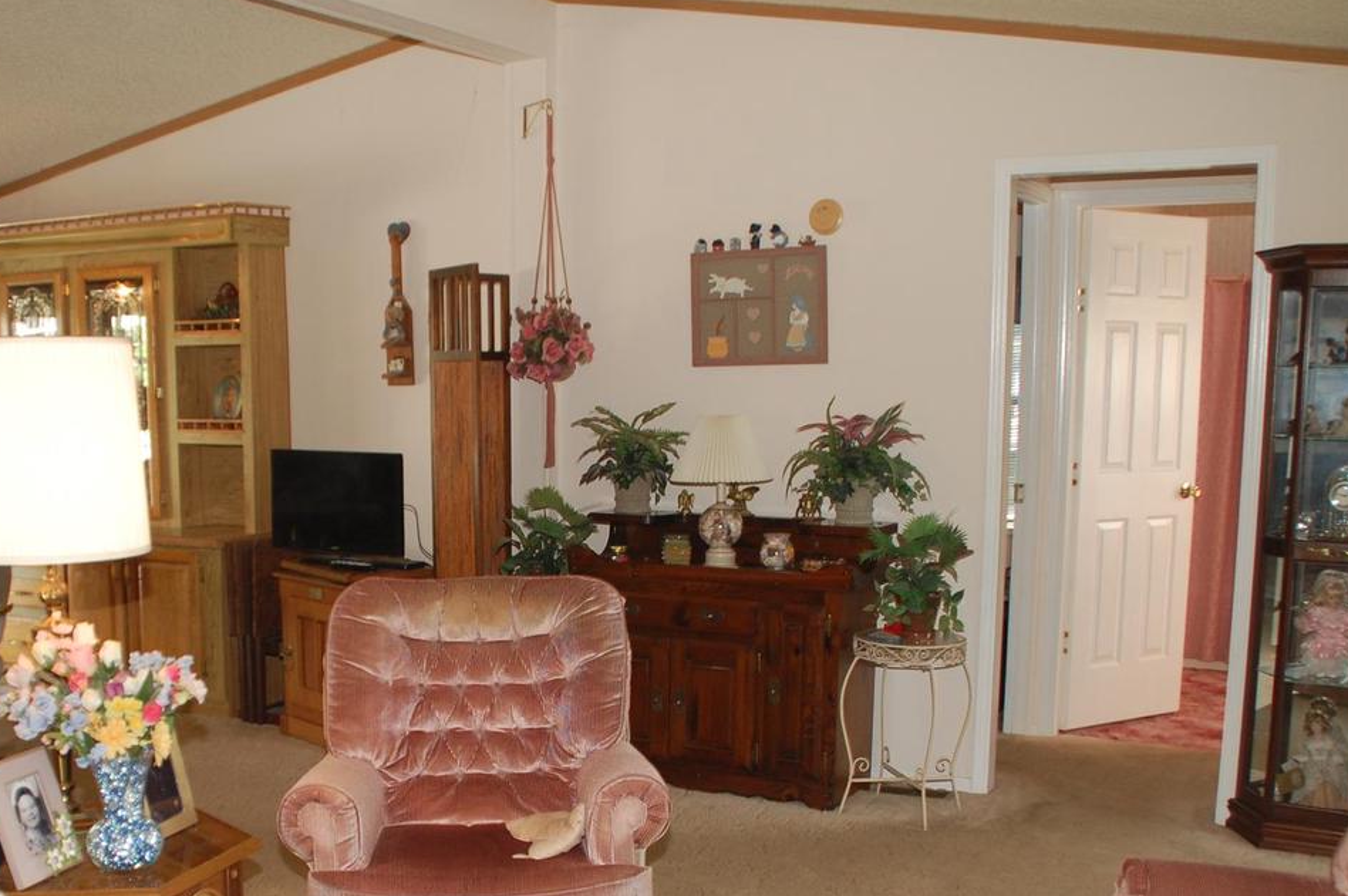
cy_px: 612
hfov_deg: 46.7
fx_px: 1534
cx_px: 456
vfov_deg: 32.2
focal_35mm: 41
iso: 400
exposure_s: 1/60
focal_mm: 18
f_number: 4
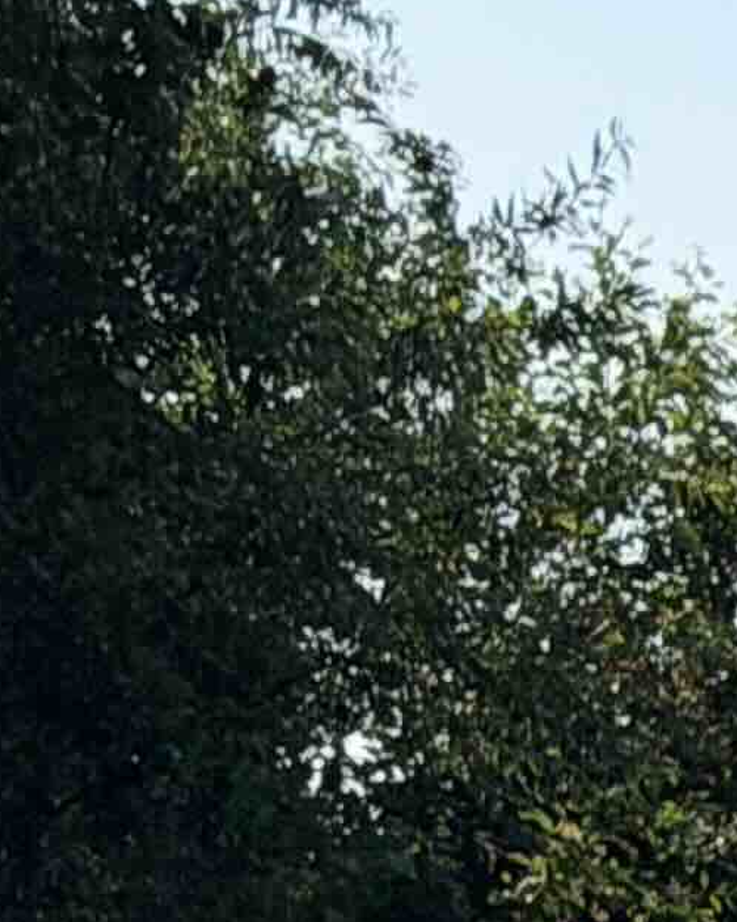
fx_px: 8242
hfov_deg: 4.7
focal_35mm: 302
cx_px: 2773
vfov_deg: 6.3
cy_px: 1412
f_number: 1.78
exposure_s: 1/6536
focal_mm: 6.76
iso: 64
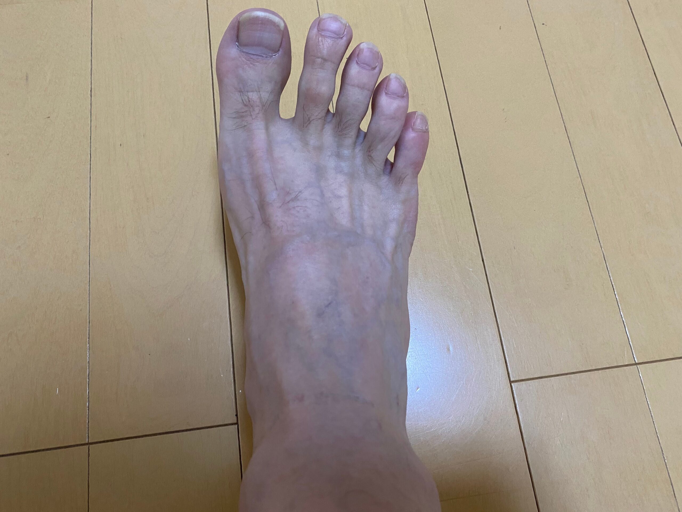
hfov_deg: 67.3
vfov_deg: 53.1
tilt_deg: -72.0
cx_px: 341
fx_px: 512
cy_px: 256
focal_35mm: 26
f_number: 1.8
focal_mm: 4.25
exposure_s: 1/50
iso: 250
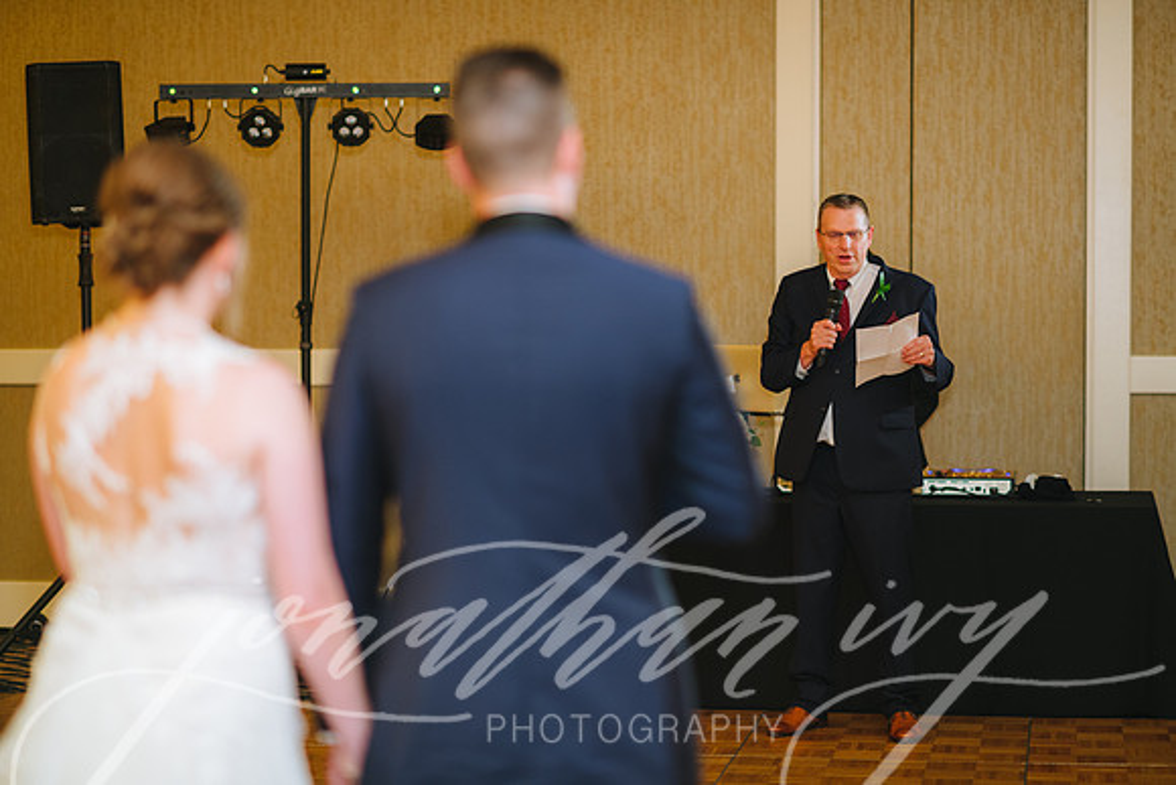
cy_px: 392
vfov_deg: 16.1
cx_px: 588
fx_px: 2777
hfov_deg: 23.9
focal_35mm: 85
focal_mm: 85
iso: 400
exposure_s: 1/100
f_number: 2
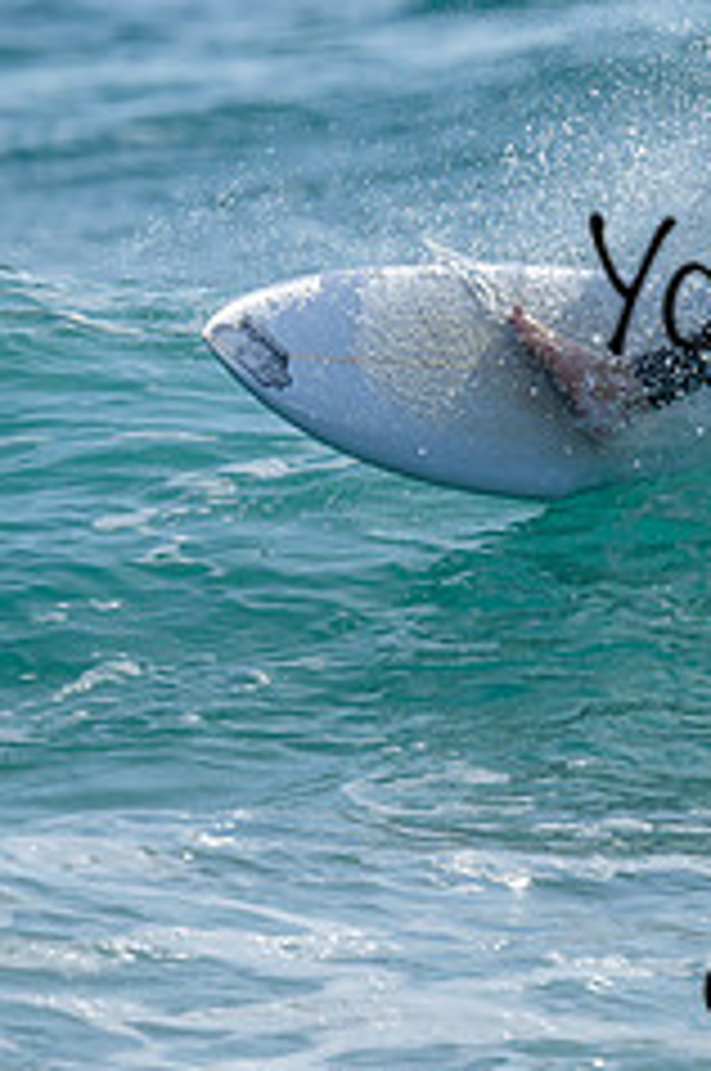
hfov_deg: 0.7
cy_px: 245
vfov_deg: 1.1
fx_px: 58022
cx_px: 1053
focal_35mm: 1953
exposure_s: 1/2000
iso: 160
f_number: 6.3
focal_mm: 800
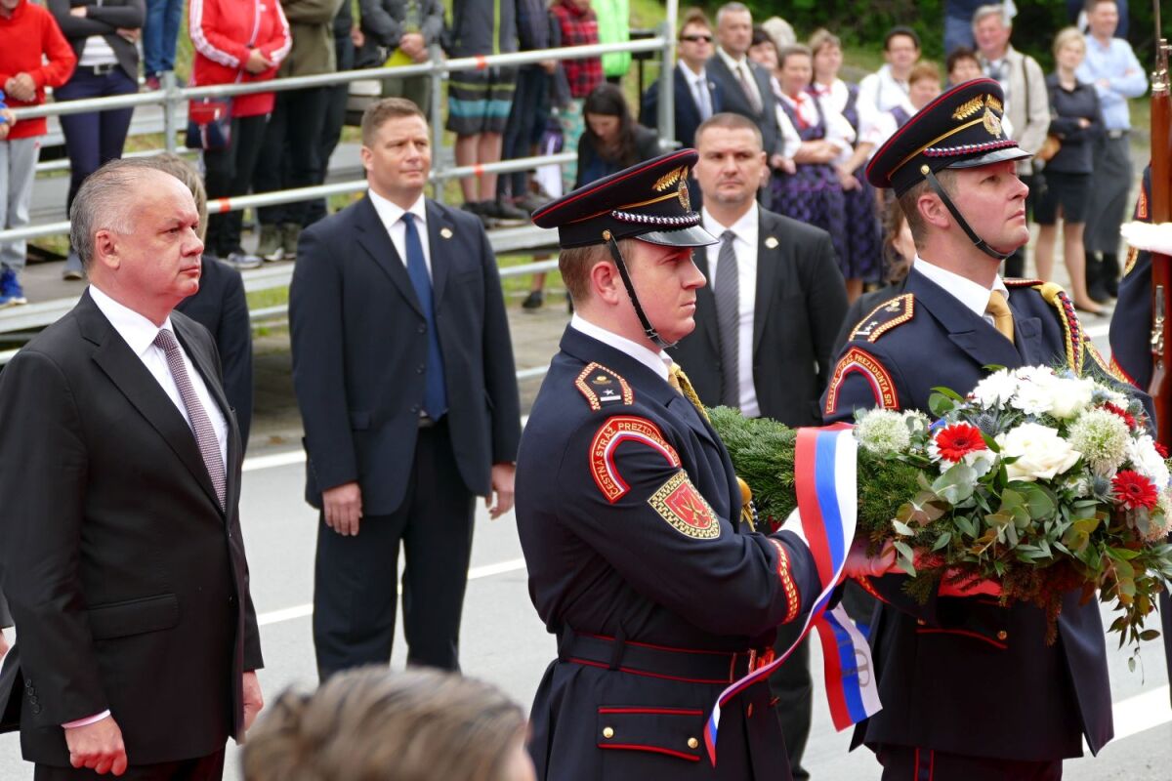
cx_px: 586
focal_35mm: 154
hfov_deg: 13.3
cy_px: 390
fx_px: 5013
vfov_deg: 8.9
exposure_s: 1/250
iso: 125
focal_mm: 56.08
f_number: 3.9
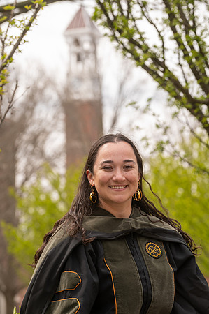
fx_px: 1353
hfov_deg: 8.8
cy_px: 157
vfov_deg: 13.3
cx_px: 104
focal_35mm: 155
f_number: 7.1
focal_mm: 155
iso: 125
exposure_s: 1/100
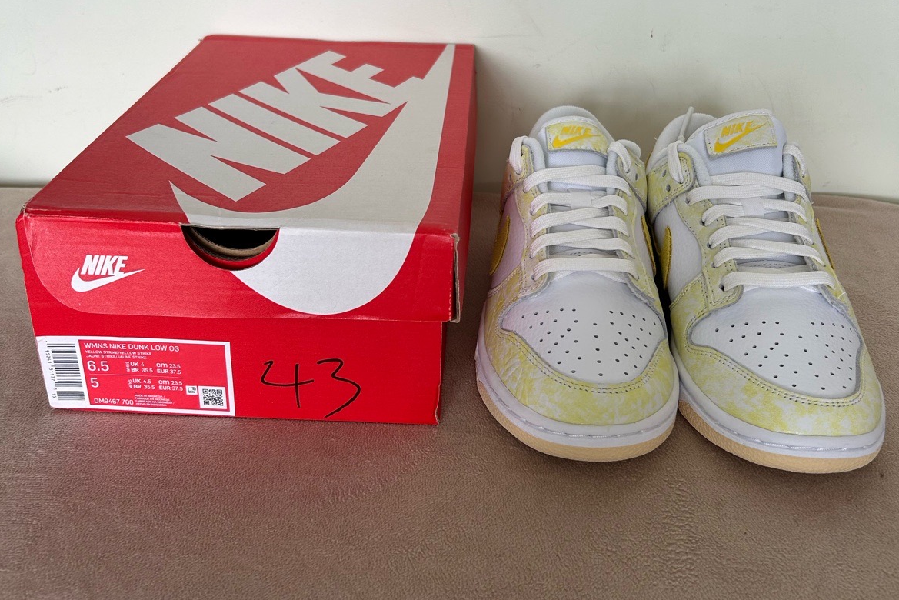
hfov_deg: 51.9
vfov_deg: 35.8
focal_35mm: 37
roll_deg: -1.3
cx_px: 444
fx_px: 924
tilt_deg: -25.8
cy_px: 231
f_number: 1.5
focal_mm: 5.7
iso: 40
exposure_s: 1/178
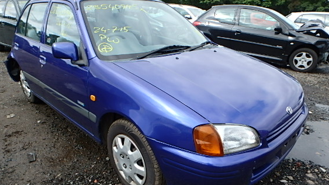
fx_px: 227
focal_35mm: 26
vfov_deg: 44.3
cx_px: 157
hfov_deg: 71.9
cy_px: 106
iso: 125
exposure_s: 1/400
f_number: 3.5
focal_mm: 3.7
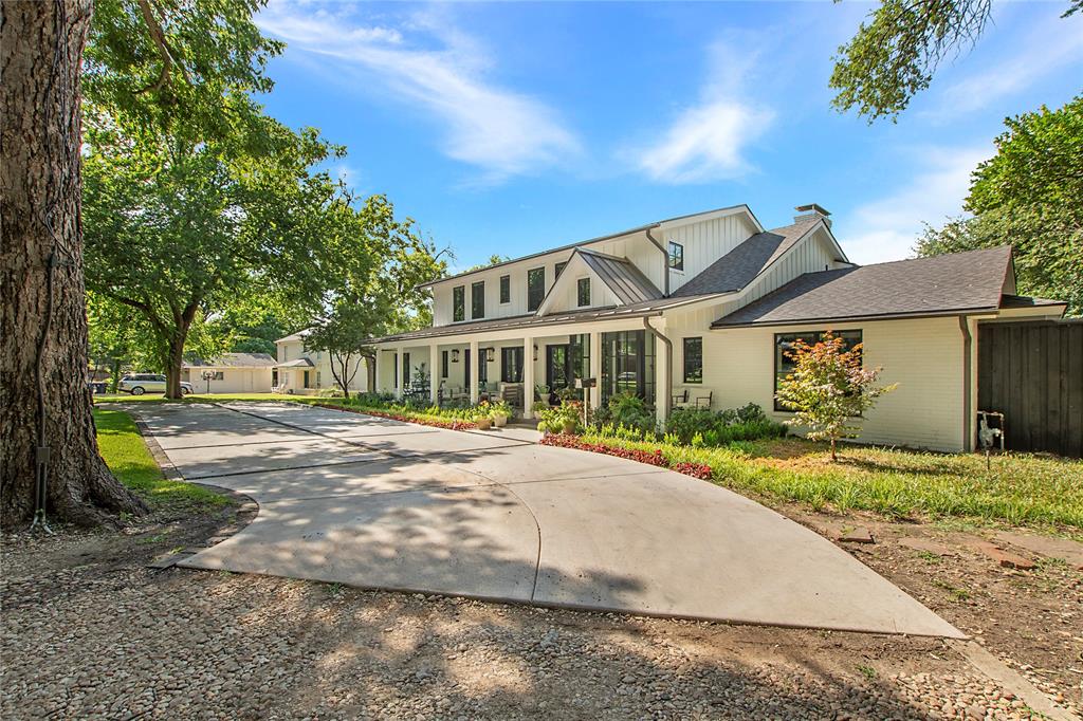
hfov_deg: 100.4
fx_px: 451
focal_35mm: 15
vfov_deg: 77.3
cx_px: 542
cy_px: 360
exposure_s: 1/250
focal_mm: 10
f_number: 8
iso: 100
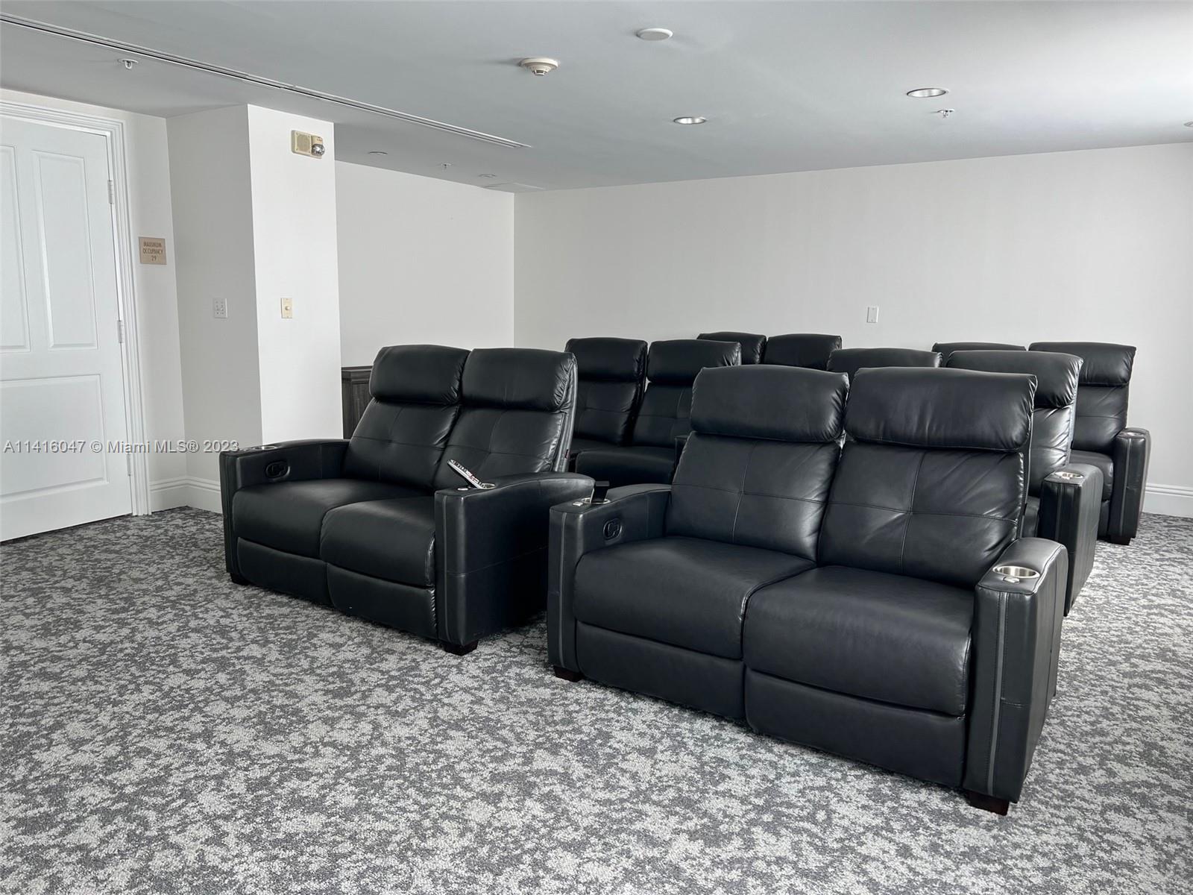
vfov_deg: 53.1
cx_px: 596
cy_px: 448
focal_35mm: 26
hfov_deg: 67.3
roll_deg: -0.7
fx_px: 896
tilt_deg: -9.5
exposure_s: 1/121
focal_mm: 5.7
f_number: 1.5
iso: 50
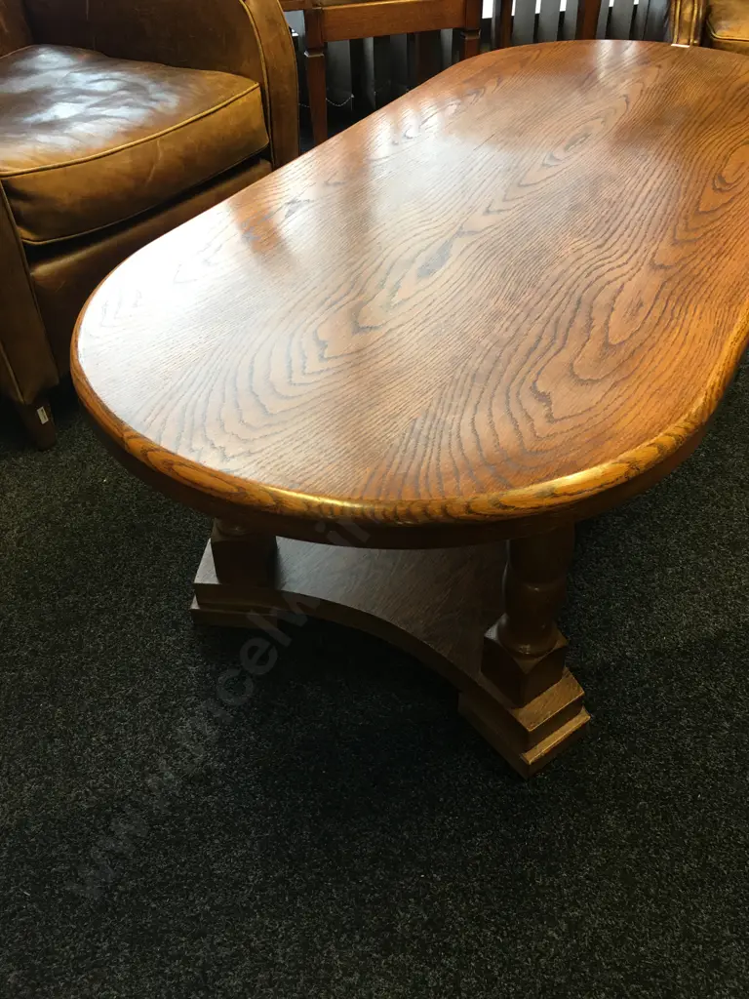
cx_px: 374
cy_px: 500
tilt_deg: -40.4
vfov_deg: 61.7
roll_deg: -0.9
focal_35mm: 29
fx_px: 837
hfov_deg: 48.2
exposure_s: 1/17
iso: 50
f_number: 2.2
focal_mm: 4.15
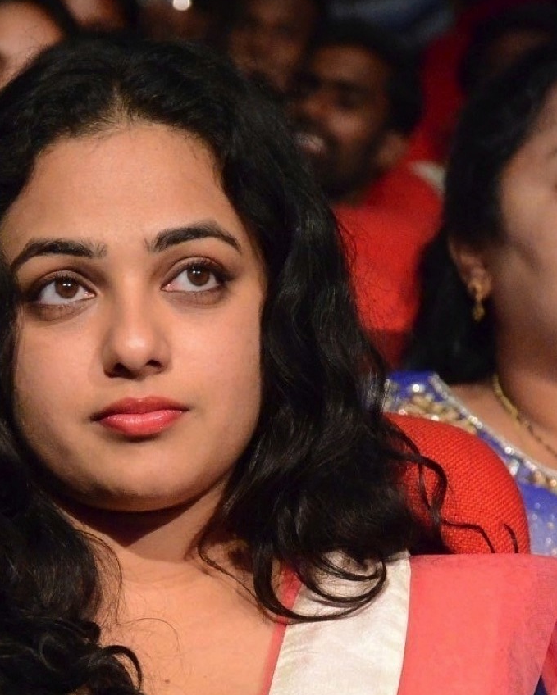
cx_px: 124
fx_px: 5561
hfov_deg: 5.7
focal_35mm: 270
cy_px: 697
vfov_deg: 7.1
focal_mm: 90
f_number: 5.6
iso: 8000
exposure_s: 1/125
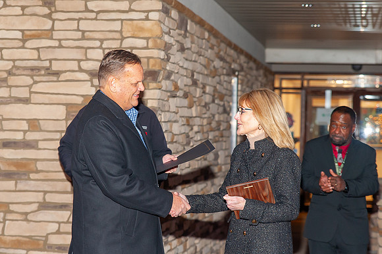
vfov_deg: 12.9
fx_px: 1125
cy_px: 124
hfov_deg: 19.3
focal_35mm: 106
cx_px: 177
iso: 800
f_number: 3.5
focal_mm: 70
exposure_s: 1/160
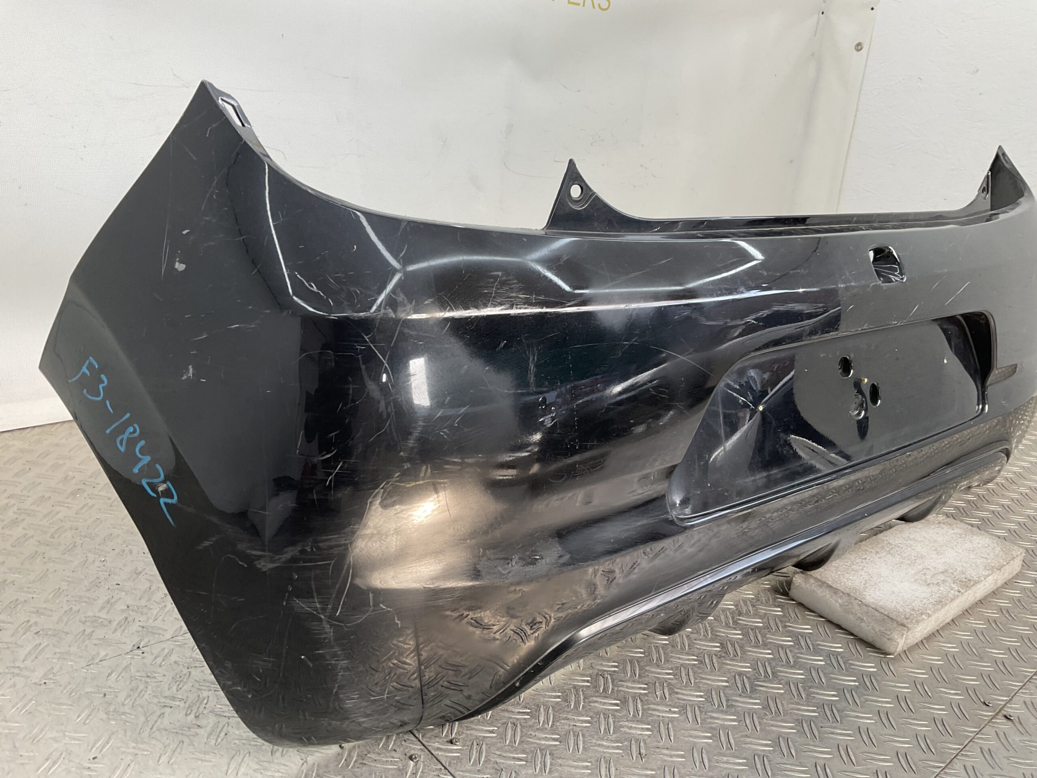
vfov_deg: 48.2
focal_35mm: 29
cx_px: 518
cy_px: 389
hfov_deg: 61.7
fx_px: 869
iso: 25
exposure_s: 1/120
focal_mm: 3
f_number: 1.8
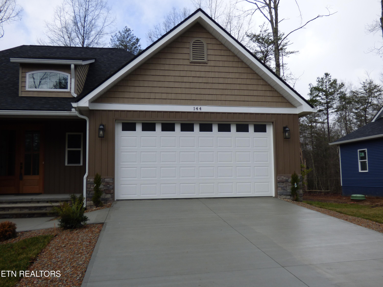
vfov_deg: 44.2
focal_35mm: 32
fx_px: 354
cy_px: 144
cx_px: 192
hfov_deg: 56.8
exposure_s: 1/1000
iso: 100
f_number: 3.3
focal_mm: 5.53
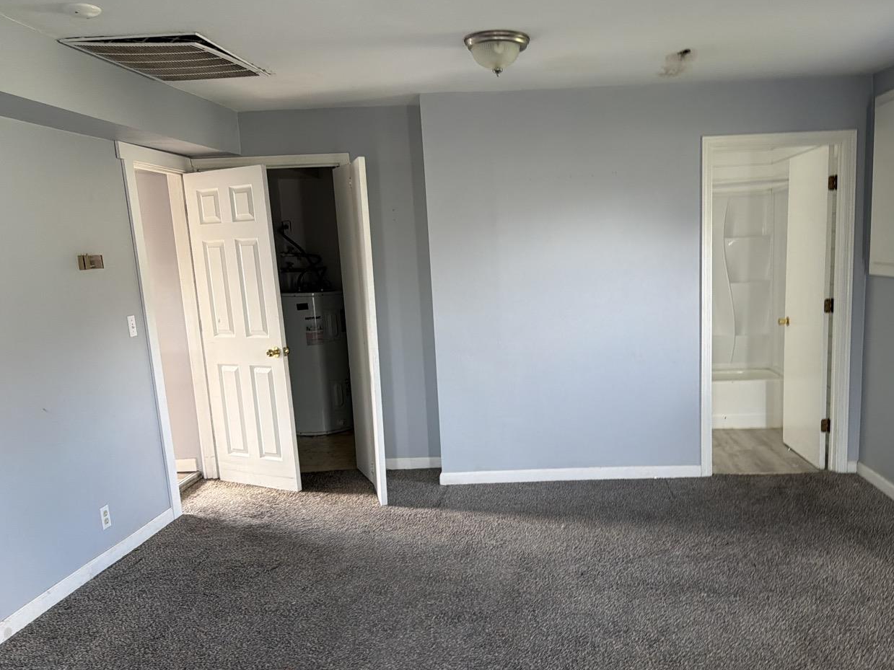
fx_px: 801
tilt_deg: -8.3
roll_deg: -0.7
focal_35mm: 31
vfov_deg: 45.3
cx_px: 554
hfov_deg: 57.7
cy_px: 390
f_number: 1.78
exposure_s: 1/63
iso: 200
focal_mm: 6.76
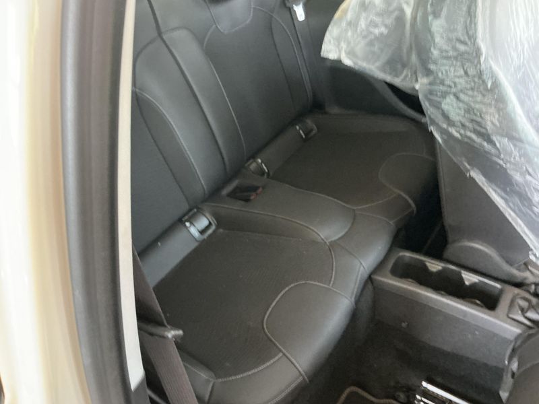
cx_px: 270
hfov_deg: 63.4
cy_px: 202
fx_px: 436
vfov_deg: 49.7
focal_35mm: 28
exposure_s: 1/40
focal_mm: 3
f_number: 1.8
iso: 320
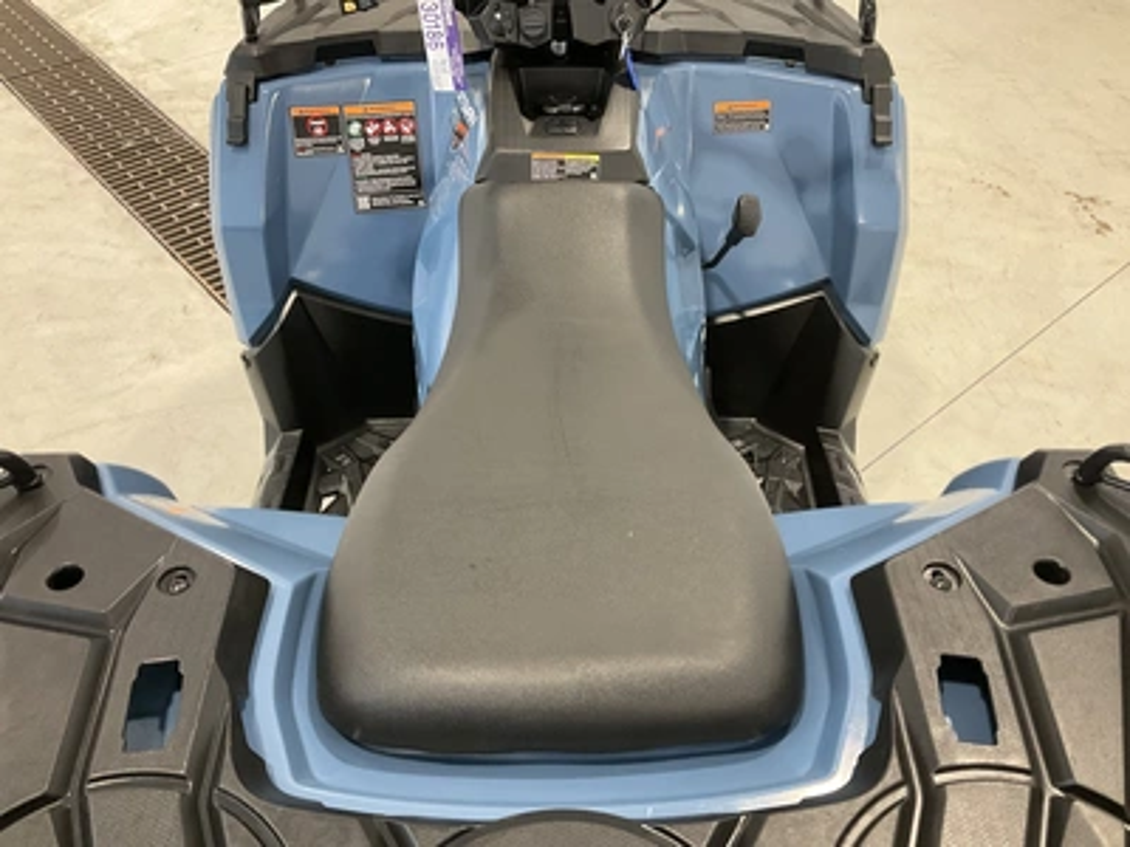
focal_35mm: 29
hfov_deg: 61.7
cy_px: 424
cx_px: 565
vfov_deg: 48.2
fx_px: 947
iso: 100
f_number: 1.8
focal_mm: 3
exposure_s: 1/60
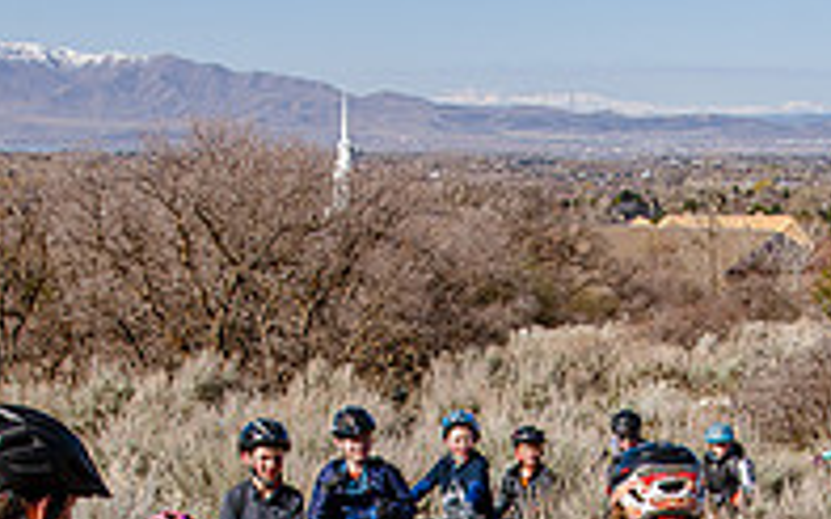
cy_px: 783
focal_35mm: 105
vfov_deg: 11.9
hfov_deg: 19.8
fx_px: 2377
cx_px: 561
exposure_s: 1/200
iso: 200
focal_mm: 35
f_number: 10
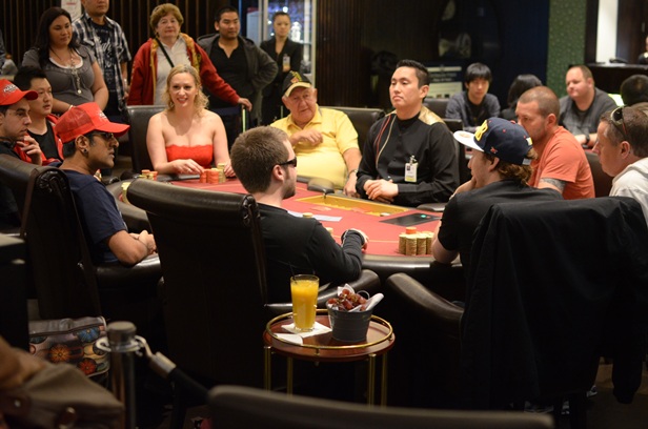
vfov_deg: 25.6
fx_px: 943
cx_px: 324
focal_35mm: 52
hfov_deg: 37.9
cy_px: 214
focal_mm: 35
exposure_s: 1/60
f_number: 2.2
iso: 1600
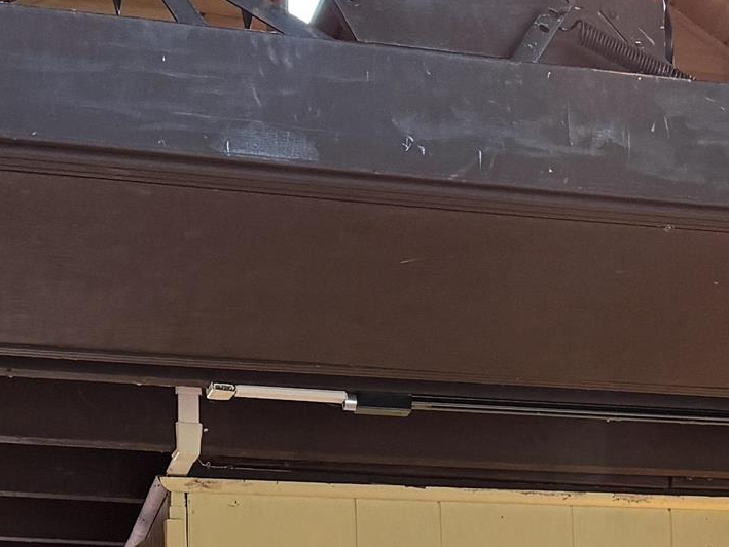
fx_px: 2191
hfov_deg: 18.5
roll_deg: +2.1
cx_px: 680
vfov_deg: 13.7
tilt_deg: +6.8
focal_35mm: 104
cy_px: 705
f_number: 1.78
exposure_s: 1/60
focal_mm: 6.76
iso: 250
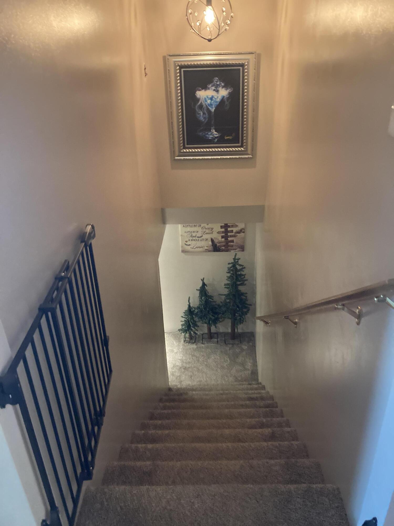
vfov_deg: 63.4
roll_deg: +2.2
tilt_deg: -27.2
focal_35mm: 28
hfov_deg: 49.7
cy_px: 263
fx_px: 425
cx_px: 197
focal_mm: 3.99
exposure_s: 1/30
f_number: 1.8
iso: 640
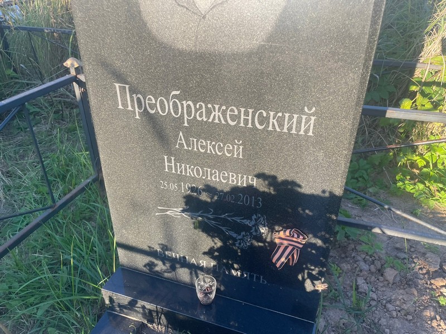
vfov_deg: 53.1
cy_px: 167
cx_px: 223
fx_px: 335
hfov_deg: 67.3
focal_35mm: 26
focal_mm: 4.2
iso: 32
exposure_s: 1/367
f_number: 1.6
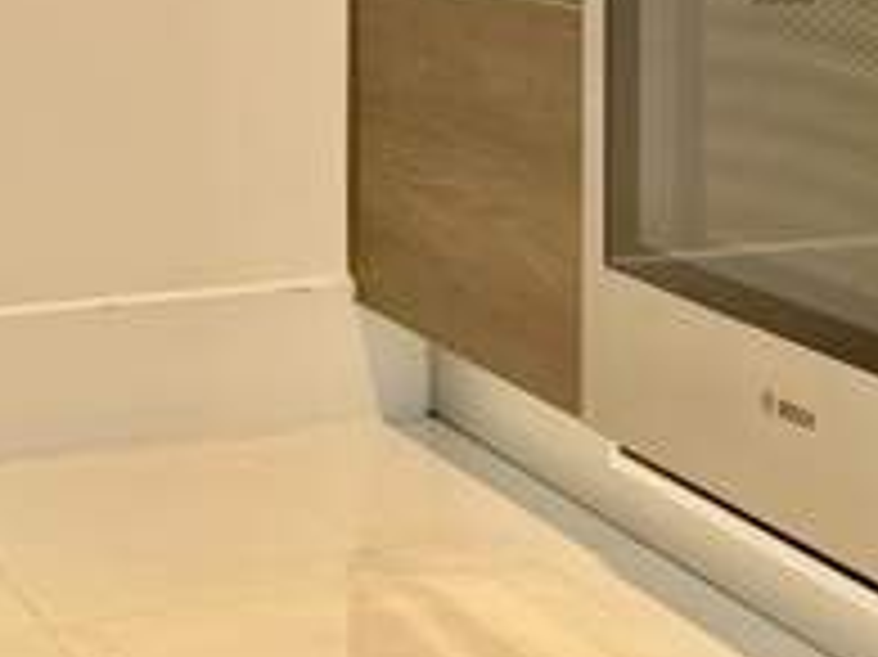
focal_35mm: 118
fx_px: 2991
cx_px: 851
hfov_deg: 16.4
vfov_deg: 12.3
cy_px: -86
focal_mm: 6.76
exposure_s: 1/60
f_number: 1.78
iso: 100
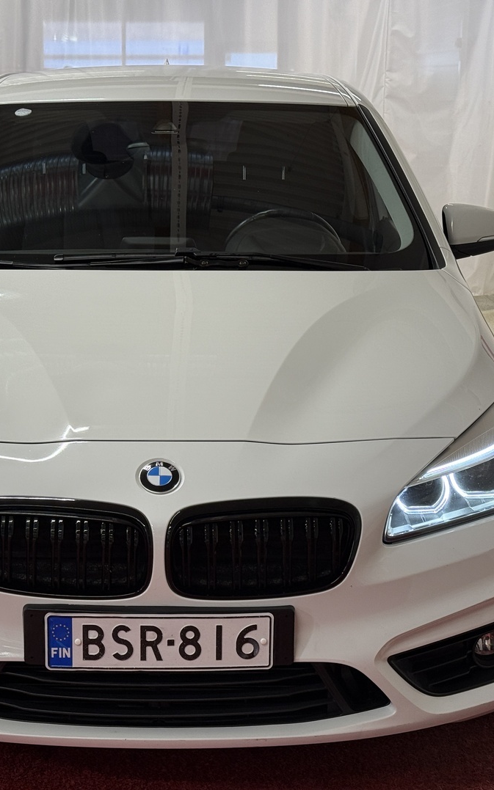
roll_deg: -0.1
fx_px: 1465
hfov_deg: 19.1
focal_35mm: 68
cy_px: 395
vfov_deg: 30.2
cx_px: 157
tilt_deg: -11.6
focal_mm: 6.76
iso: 80
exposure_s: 1/102
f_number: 1.78
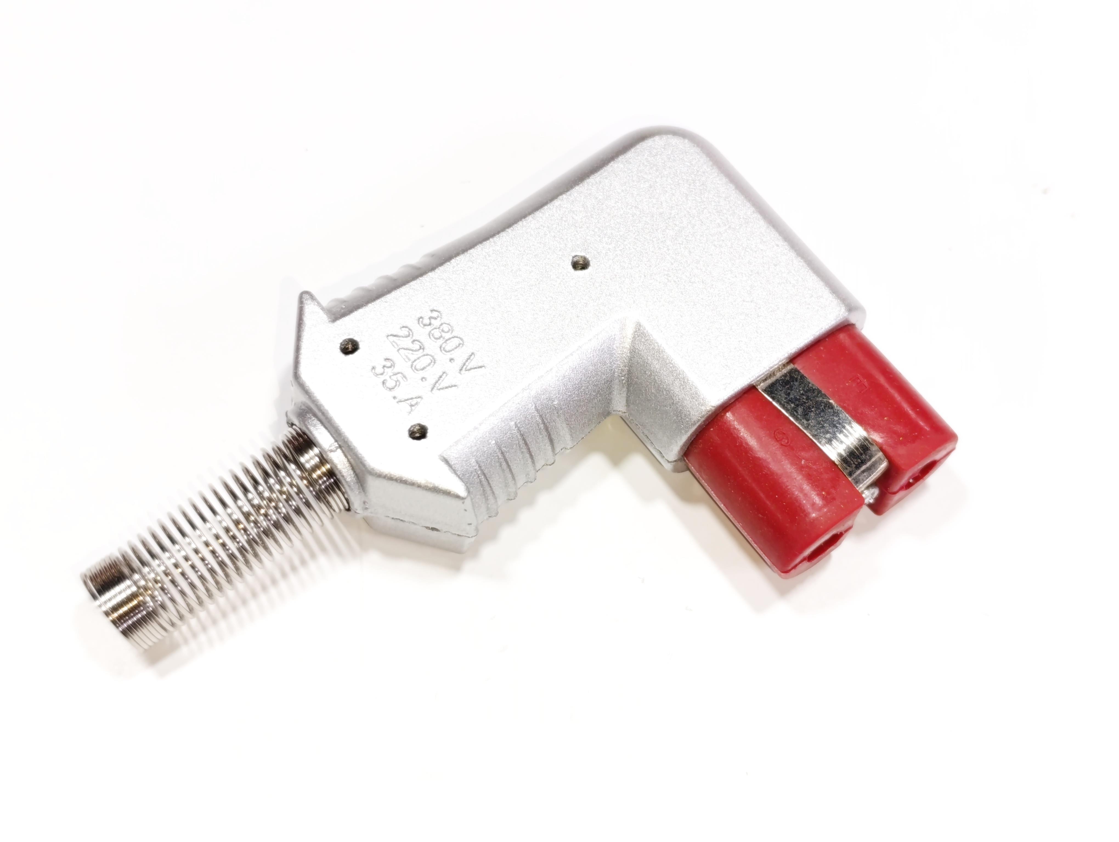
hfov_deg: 73.8
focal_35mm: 23
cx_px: 560
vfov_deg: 59.0
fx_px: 745
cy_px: 421
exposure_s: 1/100
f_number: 1.6
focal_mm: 6.14
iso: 400
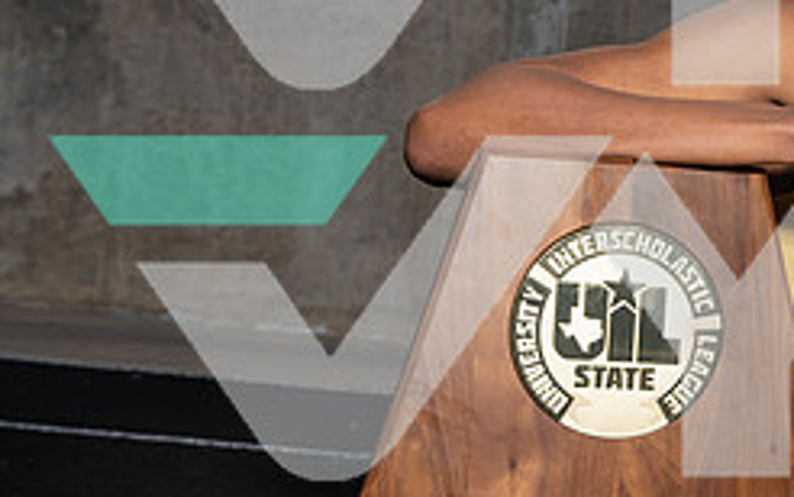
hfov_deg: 18.5
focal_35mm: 108
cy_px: 308
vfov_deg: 12.1
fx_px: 2338
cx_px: 871
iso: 250
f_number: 8
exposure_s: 1/250
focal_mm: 45
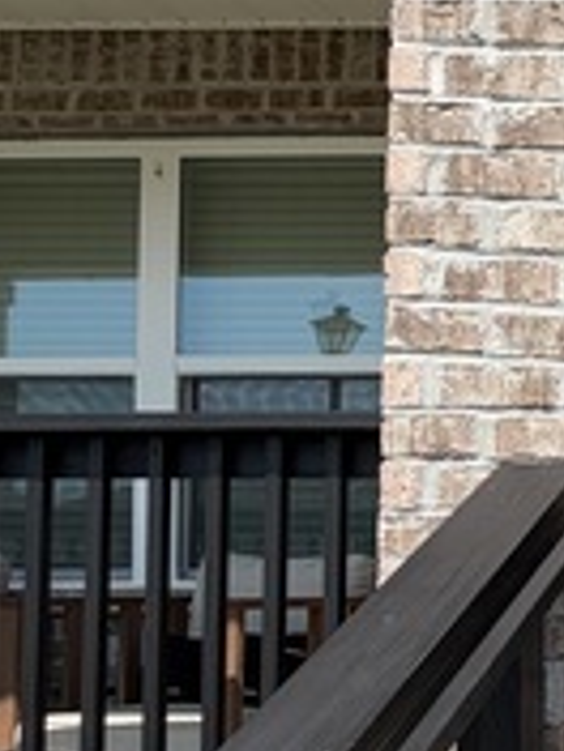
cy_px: 553
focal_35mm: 53
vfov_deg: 35.5
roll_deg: +0.0
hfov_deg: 20.9
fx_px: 1151
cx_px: 957
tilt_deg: +1.1
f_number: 2.2
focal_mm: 2.22
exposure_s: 1/770
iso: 25
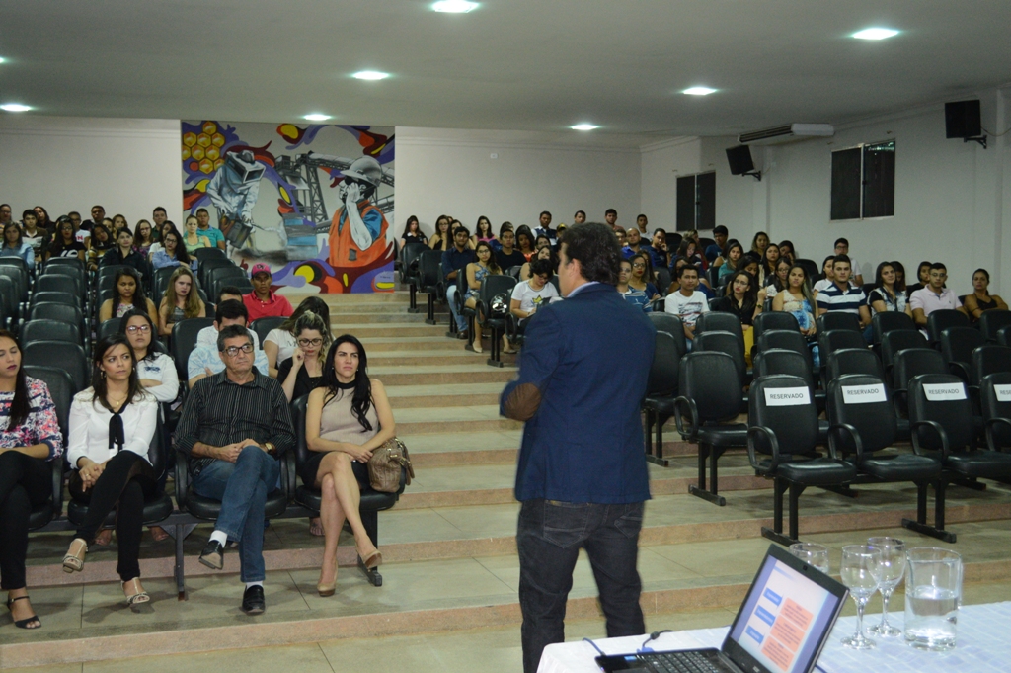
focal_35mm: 44
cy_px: 336
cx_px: 506
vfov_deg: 30.8
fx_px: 1221
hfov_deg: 45.0
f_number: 5
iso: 1600
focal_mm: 29
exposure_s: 1/15
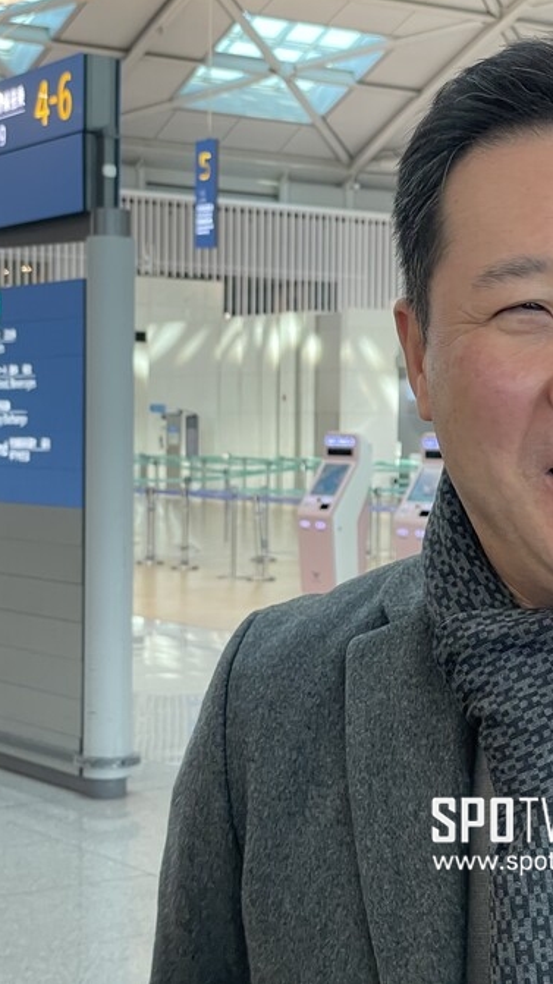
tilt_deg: -0.6
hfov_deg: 15.6
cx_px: 559
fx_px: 1983
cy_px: 491
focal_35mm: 76
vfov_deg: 27.9
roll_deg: -0.9
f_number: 2
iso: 200
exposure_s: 1/120
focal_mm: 6
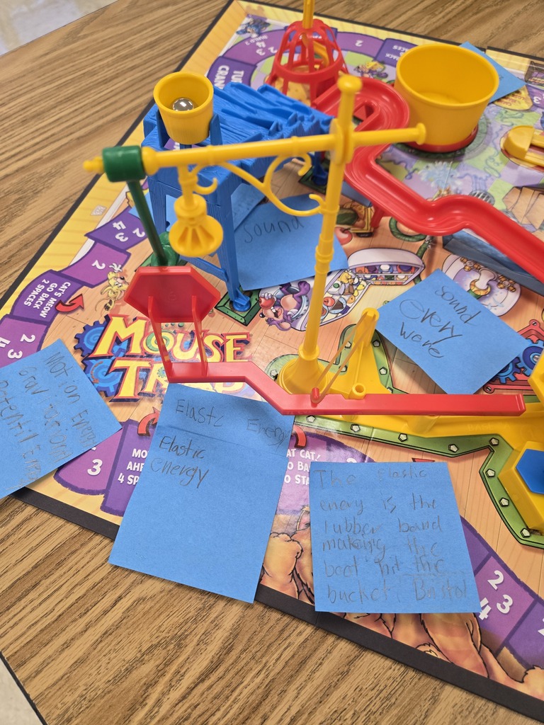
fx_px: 482
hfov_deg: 58.9
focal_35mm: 23
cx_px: 272
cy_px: 362
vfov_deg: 73.9
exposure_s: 1/120
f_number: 1.8
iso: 125
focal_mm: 5.4
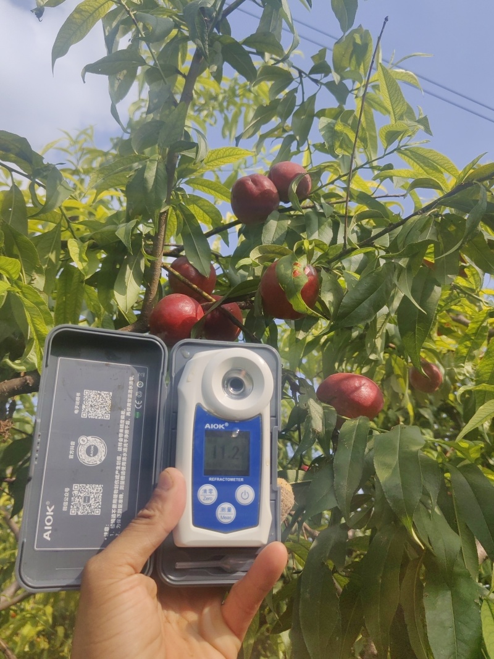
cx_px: 247
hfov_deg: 51.3
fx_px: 514
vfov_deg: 65.3
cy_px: 330
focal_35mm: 27
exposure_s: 1/3831
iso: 50
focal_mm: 5.52
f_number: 1.9
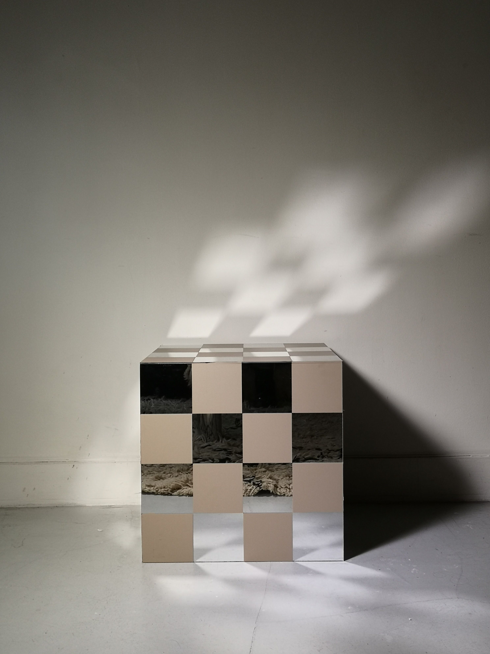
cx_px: 245
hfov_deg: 35.1
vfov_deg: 45.8
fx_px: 774
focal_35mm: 41
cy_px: 327
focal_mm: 3.95
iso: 80
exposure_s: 1/50
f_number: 1.8
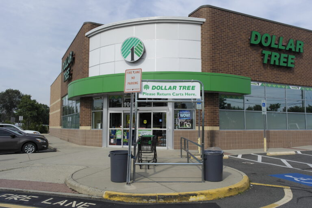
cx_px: 156
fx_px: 260
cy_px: 104
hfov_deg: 61.9
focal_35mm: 30
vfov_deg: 43.6
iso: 100
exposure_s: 1/320
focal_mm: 20
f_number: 7.1
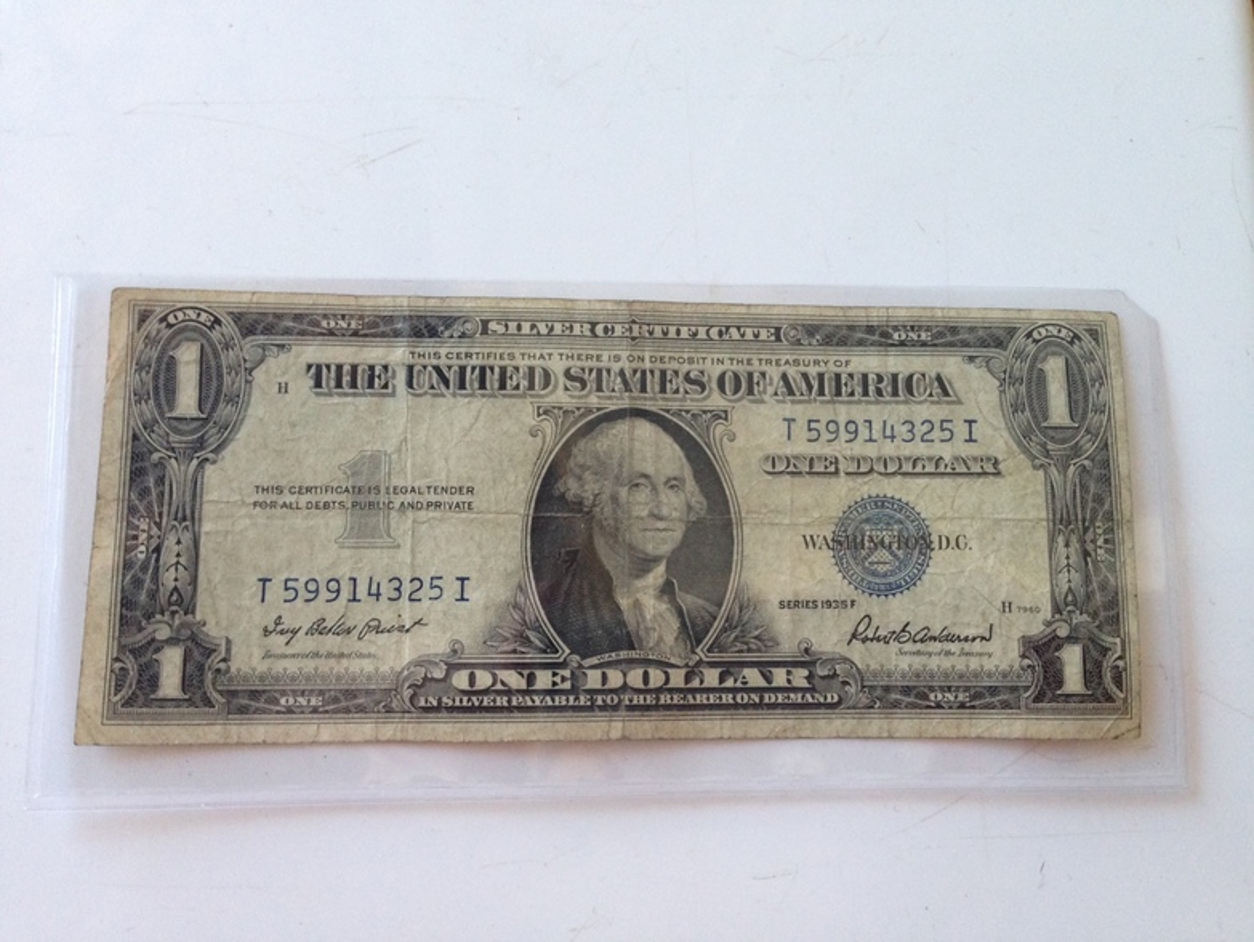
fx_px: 1196
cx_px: 627
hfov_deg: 55.3
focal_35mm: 33
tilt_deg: -81.6
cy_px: 471
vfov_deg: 43.0
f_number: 2.4
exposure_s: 1/20
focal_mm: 4.12
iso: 160
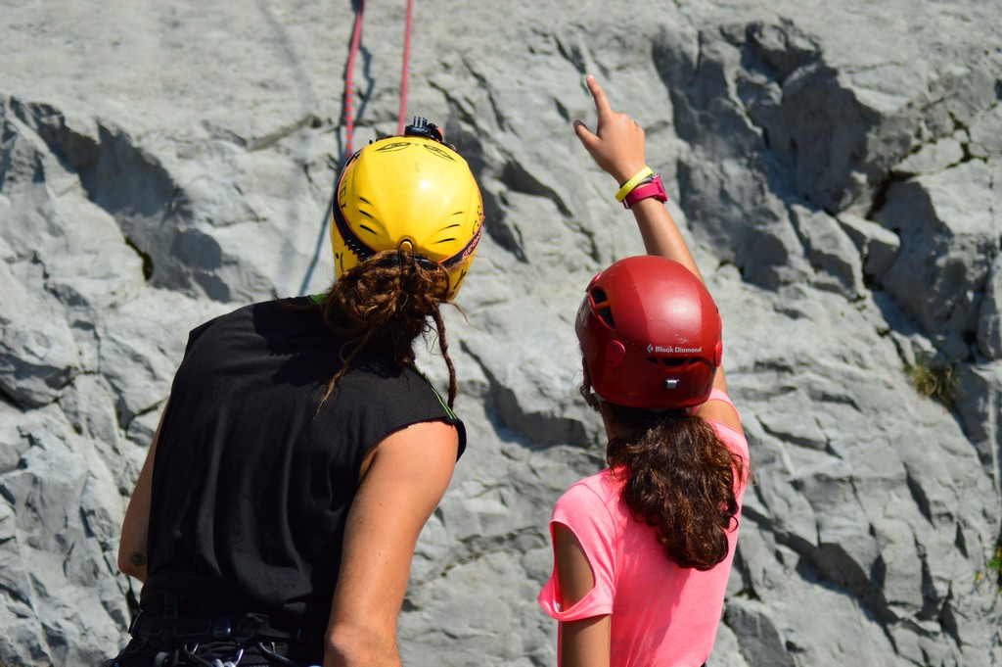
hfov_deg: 19.5
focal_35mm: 105
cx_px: 501
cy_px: 334
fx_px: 2920
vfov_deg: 13.0
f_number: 4
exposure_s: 1/2000
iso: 200
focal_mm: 70
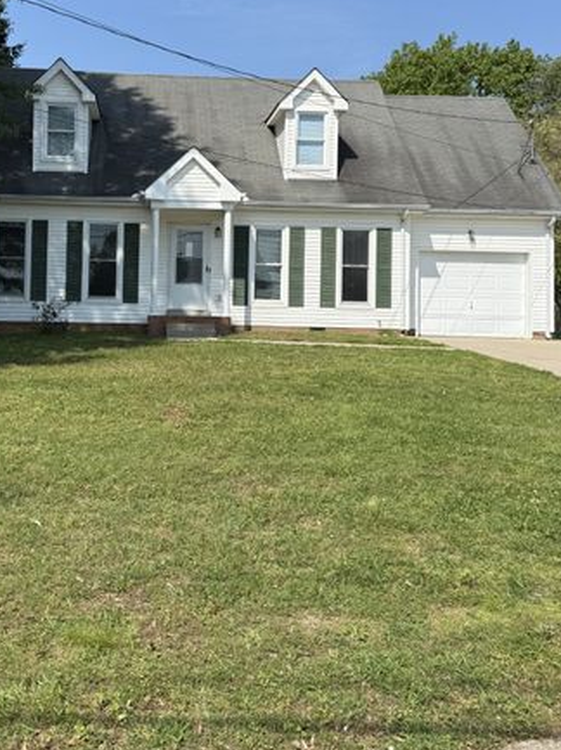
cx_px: 190
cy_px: 285
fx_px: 801
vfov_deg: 49.7
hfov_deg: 38.2
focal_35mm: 37
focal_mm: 6.76
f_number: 1.78
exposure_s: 1/3953
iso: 80
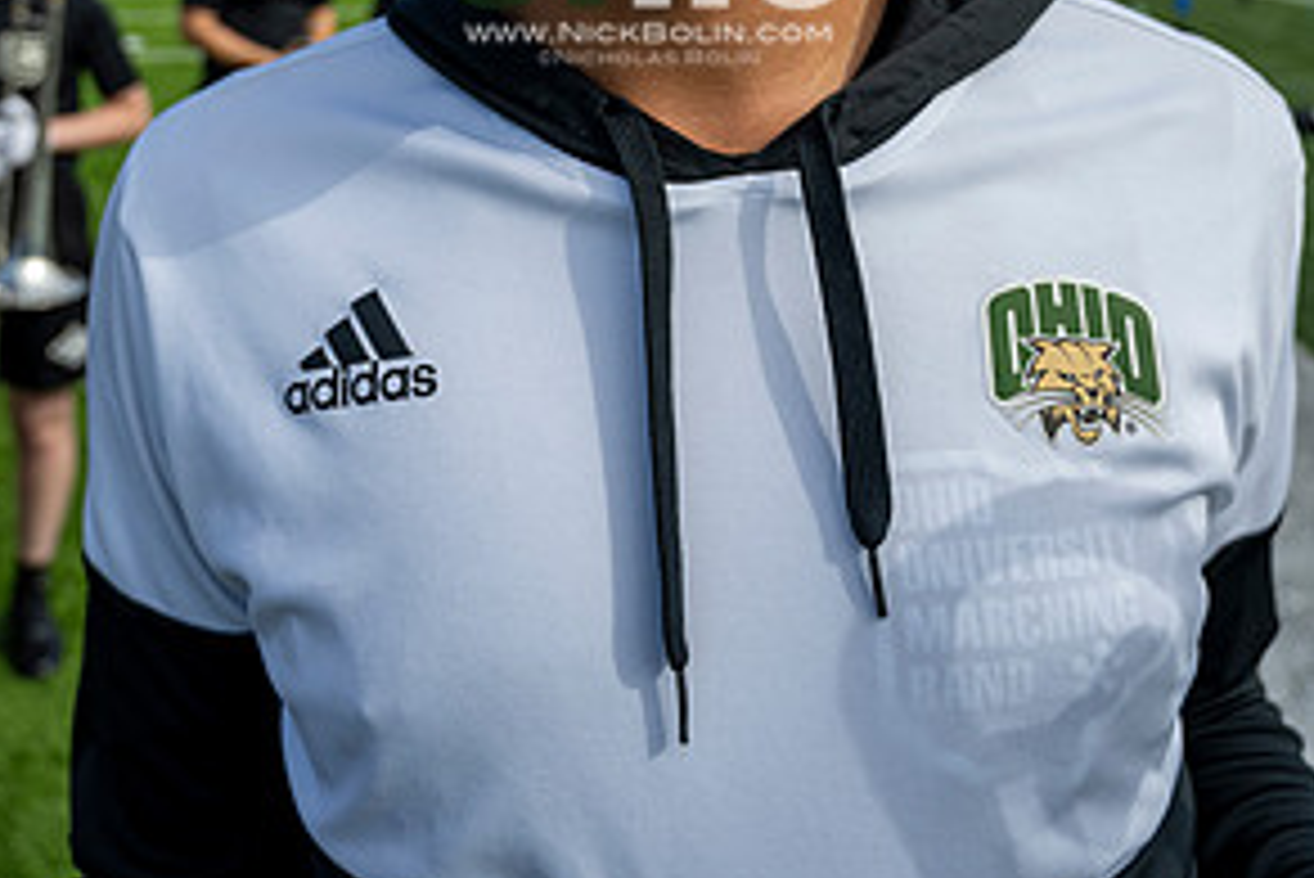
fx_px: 1351
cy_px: -63
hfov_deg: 51.9
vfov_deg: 32.2
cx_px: 648
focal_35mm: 37
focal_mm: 24
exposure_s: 1/250
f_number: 4.5
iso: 40
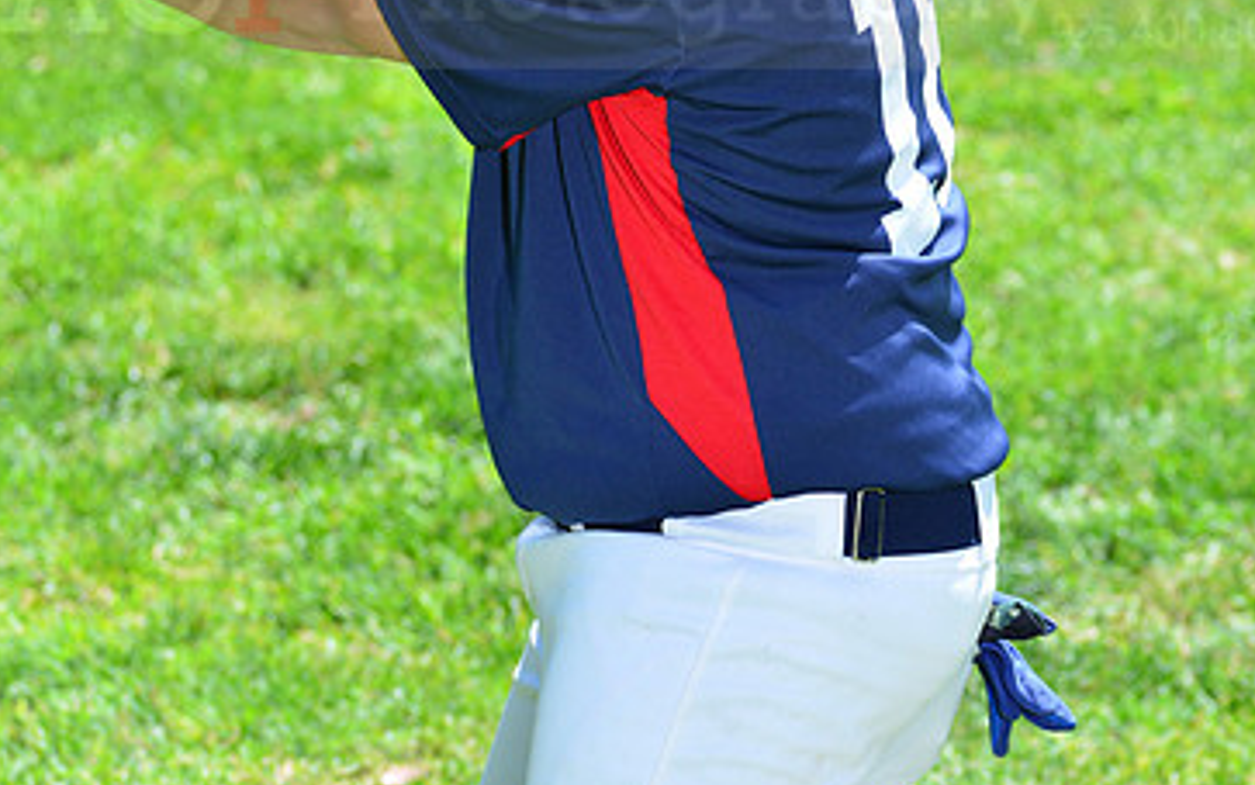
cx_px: 600
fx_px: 6465
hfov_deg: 11.1
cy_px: -41
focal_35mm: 189
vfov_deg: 6.9
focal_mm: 116
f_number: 8
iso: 200
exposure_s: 1/200
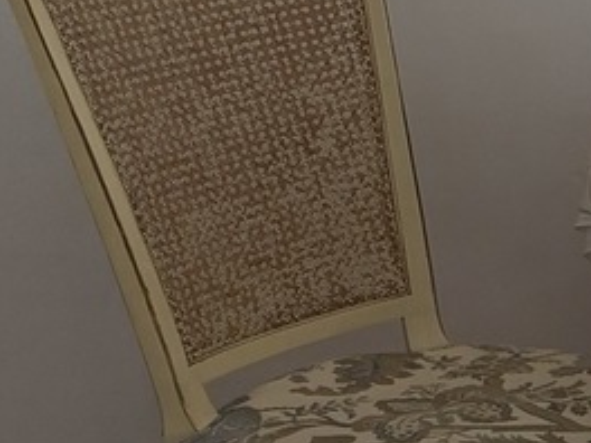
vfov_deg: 11.3
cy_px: 195
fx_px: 2237
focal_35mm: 131
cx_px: 1303
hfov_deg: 12.6
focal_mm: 6.76
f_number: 1.78
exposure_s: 1/75
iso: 200
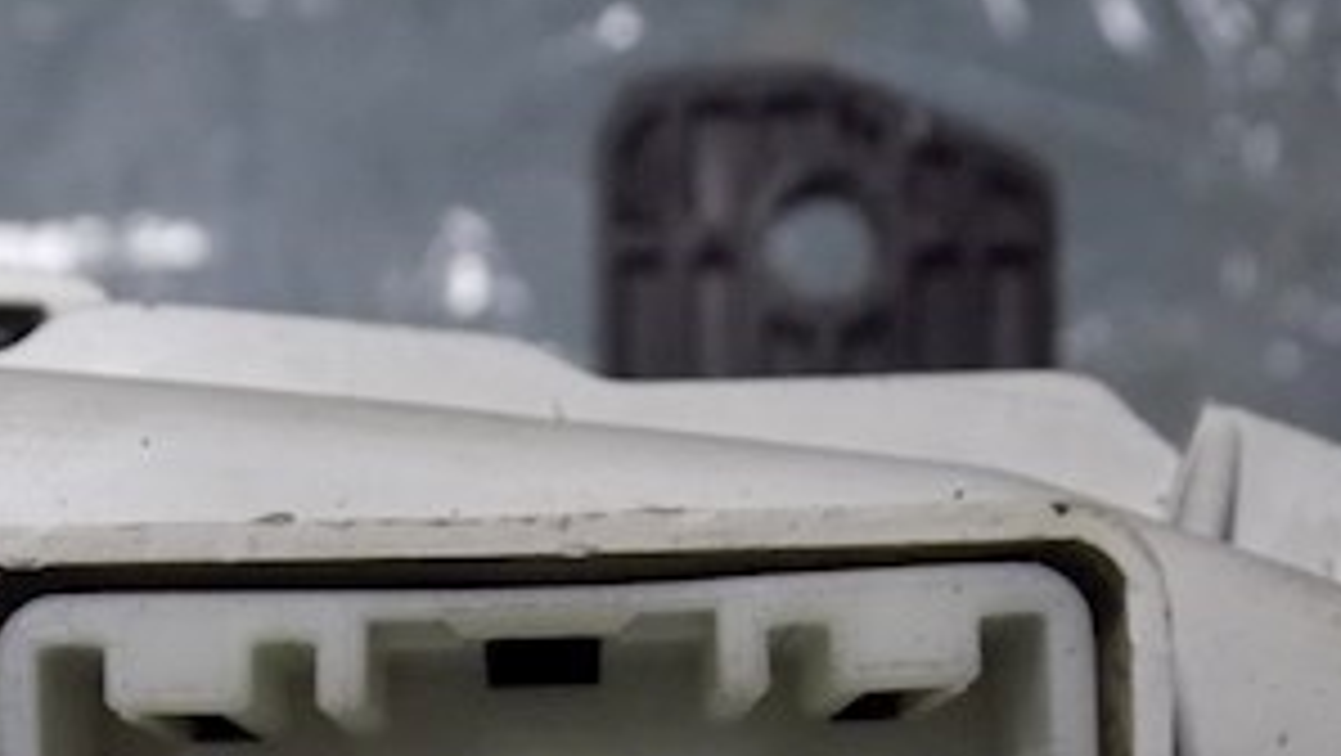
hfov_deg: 22.1
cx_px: 428
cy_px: 972
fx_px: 3415
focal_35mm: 96
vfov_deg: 12.3
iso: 200
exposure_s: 1/30
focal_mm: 7.3
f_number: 3.6
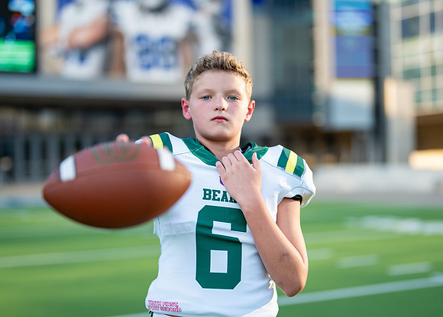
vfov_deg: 20.5
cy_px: 163
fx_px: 874
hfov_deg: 28.4
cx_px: 228
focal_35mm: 70
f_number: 1.2
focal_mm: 50
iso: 100
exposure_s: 1/2500
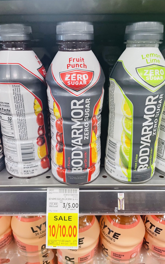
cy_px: 131
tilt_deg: -24.9
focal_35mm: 28
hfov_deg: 44.5
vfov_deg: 66.5
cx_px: 80
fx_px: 201
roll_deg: +2.7
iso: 160
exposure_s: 1/60
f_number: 1.6
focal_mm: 4.2
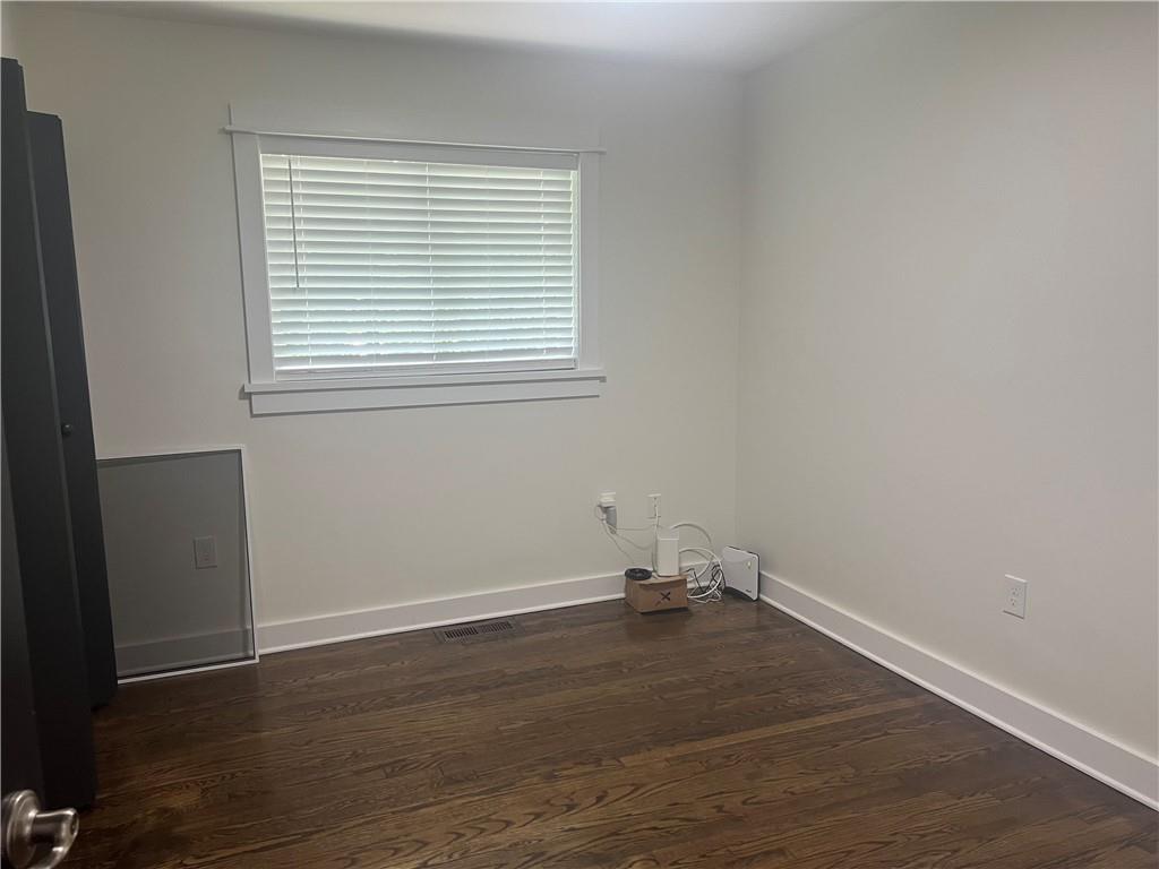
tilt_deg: -9.2
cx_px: 580
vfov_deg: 53.1
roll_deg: +0.4
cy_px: 434
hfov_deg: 67.3
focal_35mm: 26
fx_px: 871
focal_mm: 5.7
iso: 100
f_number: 1.5
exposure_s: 1/60
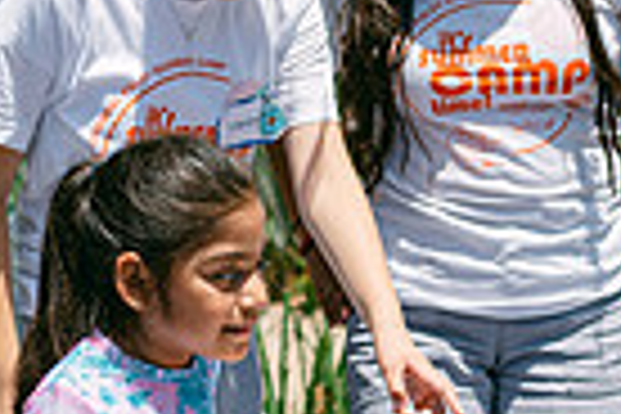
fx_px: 2536
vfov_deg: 9.2
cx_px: 576
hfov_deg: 13.8
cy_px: 544
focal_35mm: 147
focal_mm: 35
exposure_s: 1/6400
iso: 100
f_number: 2
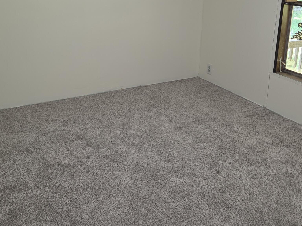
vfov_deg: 31.5
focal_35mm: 45
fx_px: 393
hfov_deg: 41.6
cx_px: 103
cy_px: 53
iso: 125
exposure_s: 1/120
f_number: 1.8
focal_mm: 5.4
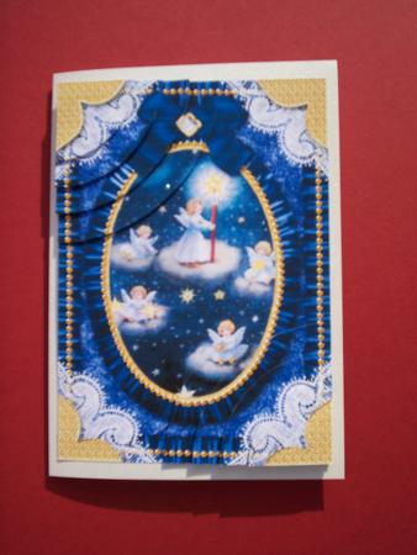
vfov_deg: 51.3
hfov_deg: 39.7
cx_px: 208
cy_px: 278
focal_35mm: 36
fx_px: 578
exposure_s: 1/518
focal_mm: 5.9
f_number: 4.5
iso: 100
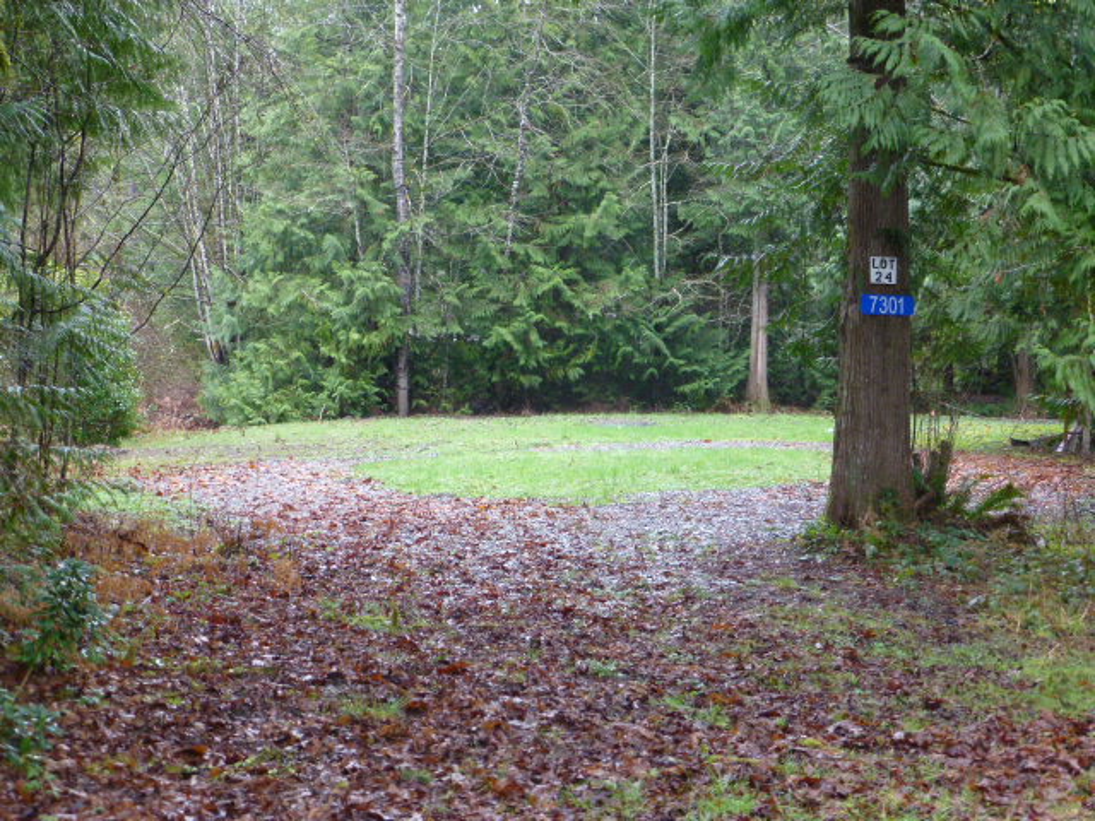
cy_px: 410
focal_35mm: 62
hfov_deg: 31.2
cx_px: 548
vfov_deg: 23.7
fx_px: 1961
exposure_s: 1/60
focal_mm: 11
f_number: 4.8
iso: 400
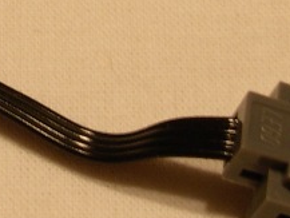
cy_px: -134
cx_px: -15
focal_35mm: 179
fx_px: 1500
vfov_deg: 8.1
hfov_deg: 10.9
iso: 79
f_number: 2.9
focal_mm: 6.3
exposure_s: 1/8.2
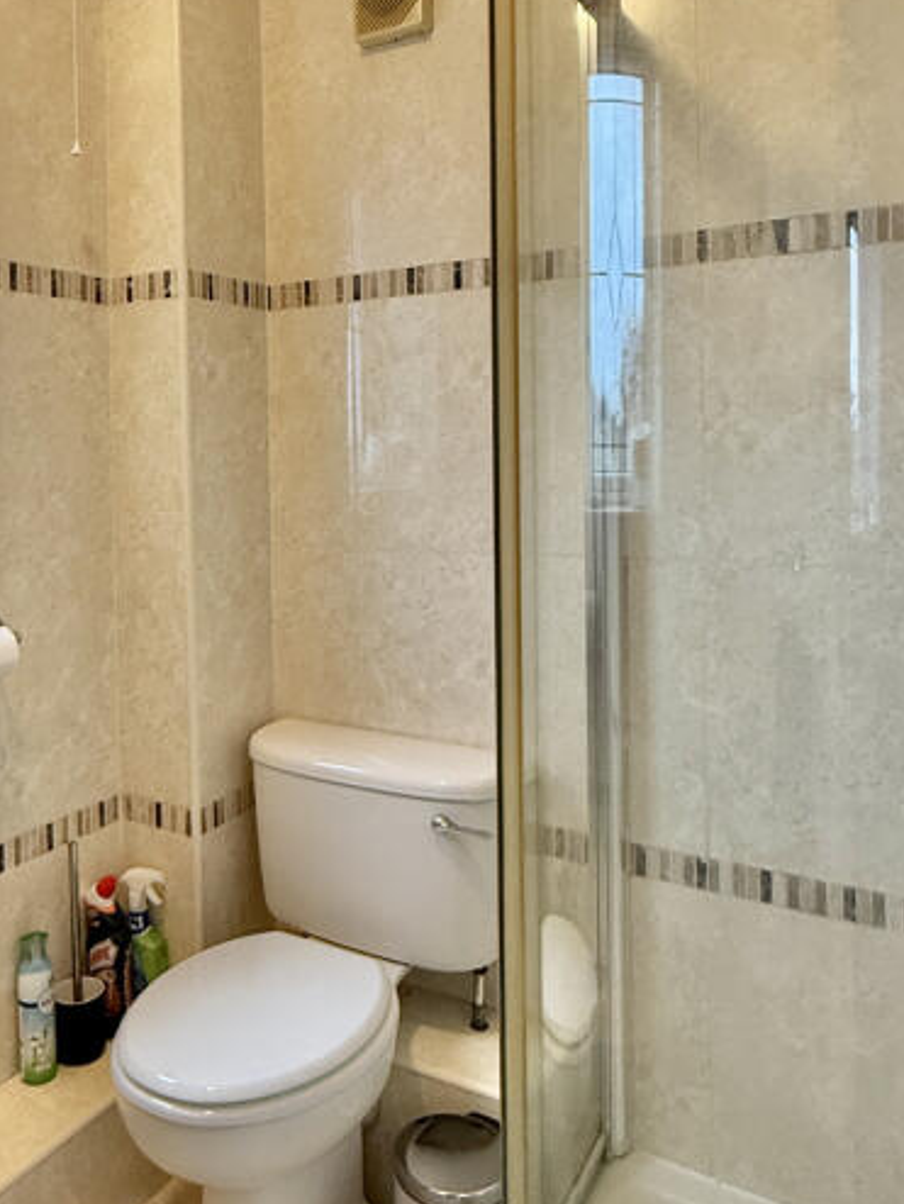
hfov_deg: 47.3
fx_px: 1009
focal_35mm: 29
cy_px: 492
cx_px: 285
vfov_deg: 61.2
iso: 250
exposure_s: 1/50
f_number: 2.2
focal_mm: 2.22
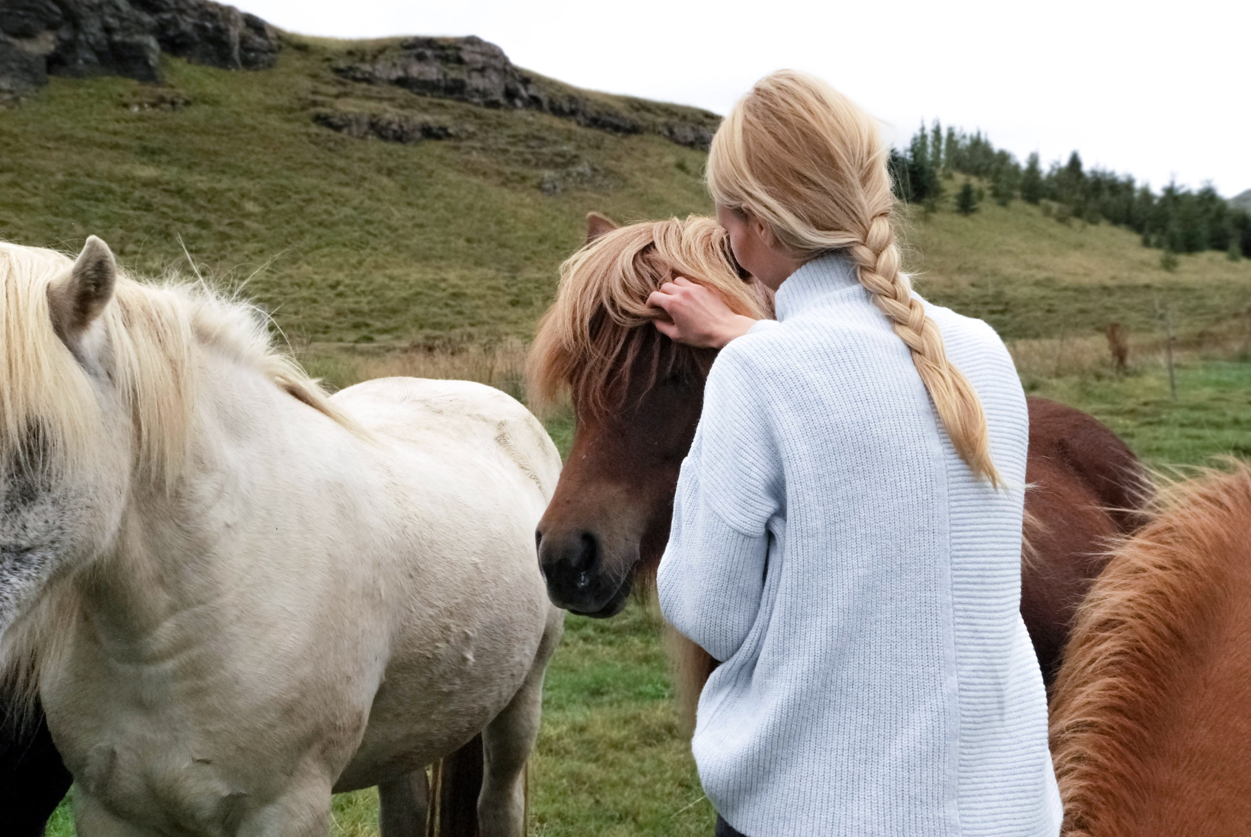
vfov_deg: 19.8
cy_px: 418
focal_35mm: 69
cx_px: 626
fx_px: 2401
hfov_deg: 29.2
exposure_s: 1/500
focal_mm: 46
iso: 800
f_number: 11
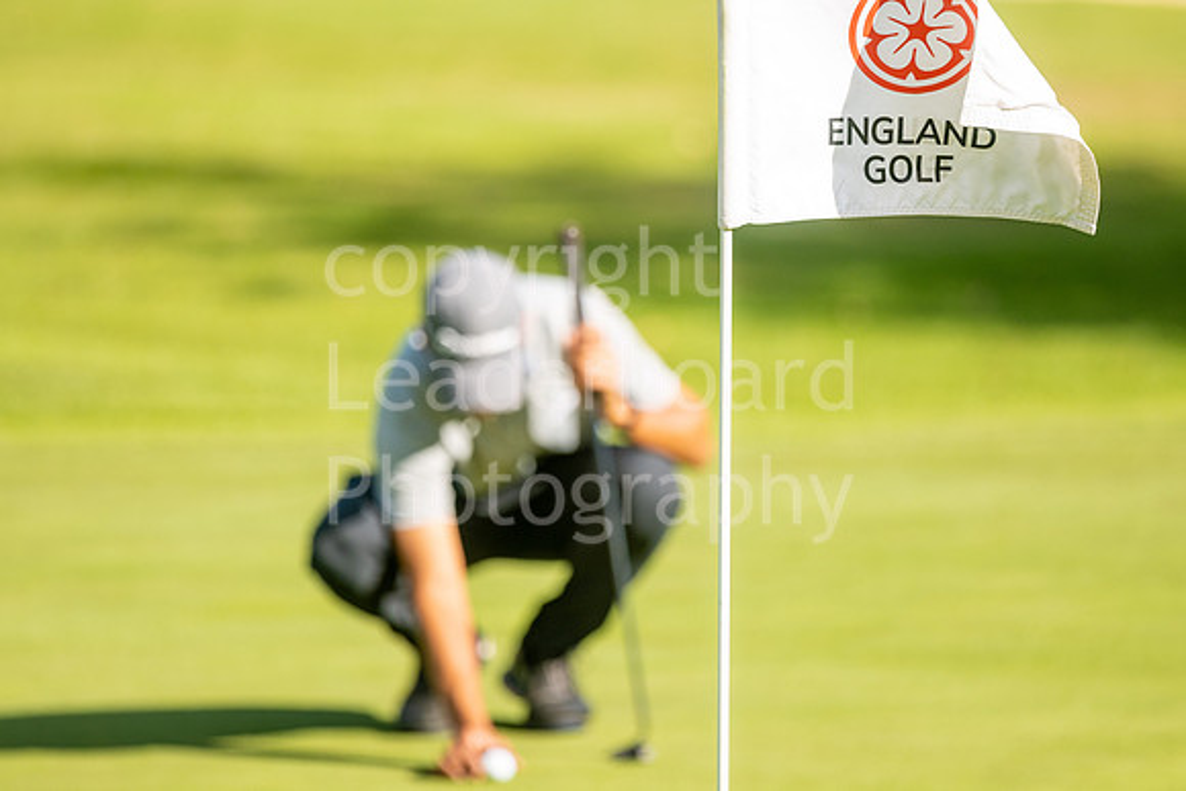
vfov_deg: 3.1
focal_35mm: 450
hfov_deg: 4.6
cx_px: 593
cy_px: 396
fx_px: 14828
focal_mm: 300
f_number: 4
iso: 200
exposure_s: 1/1250
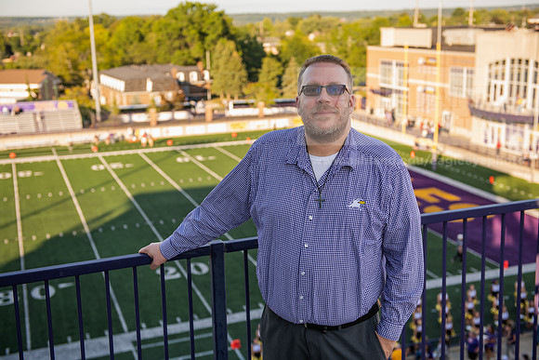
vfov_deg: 28.1
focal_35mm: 48
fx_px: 719
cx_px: 270
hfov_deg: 41.1
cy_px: 180
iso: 250
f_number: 3.5
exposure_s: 1/640
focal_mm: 48
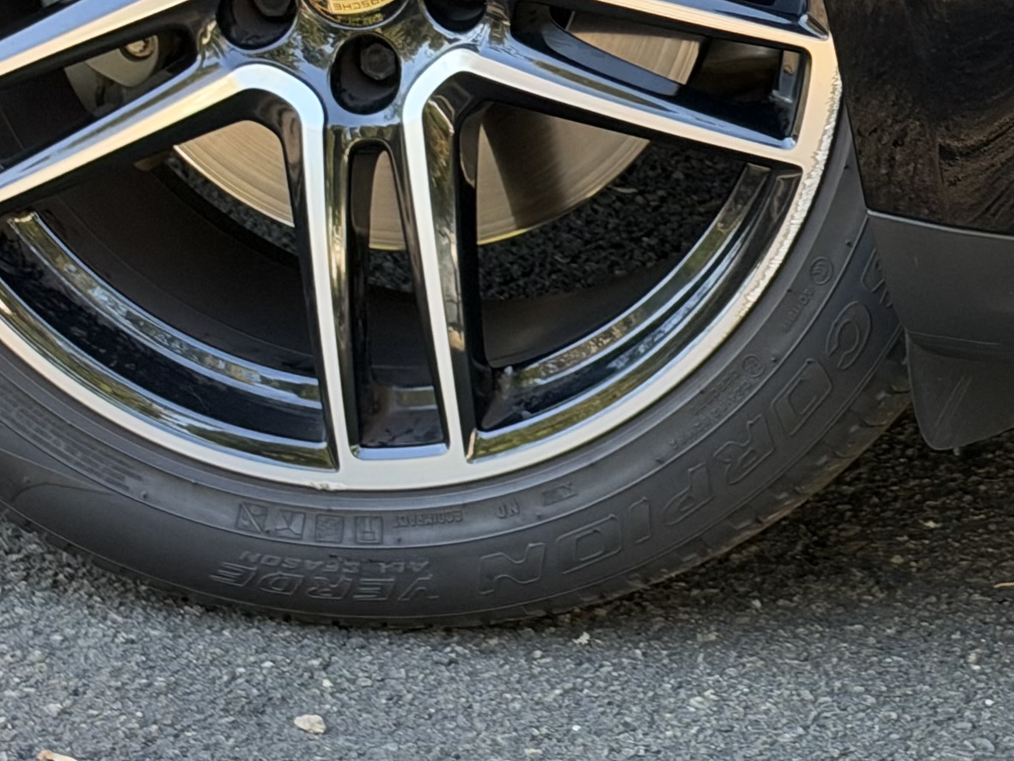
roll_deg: -2.3
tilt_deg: -15.8
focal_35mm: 164
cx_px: 907
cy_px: -174
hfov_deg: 12.0
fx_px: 4804
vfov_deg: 8.9
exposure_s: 1/139
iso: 125
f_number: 1.8
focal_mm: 6.93
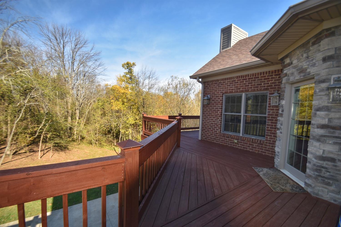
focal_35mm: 15
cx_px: 170
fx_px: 142
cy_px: 114
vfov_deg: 77.3
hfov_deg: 100.4
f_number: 4
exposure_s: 1/250
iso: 100
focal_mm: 10
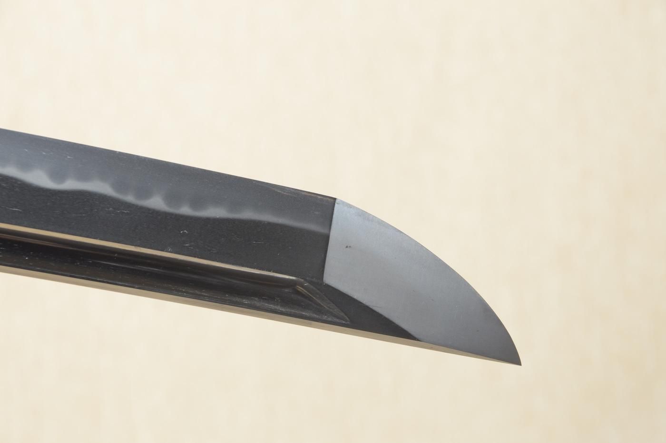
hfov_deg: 13.1
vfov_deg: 8.7
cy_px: 222
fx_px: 2911
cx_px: 333
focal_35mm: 158
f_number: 11
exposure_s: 1/1.6
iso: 400
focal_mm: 105
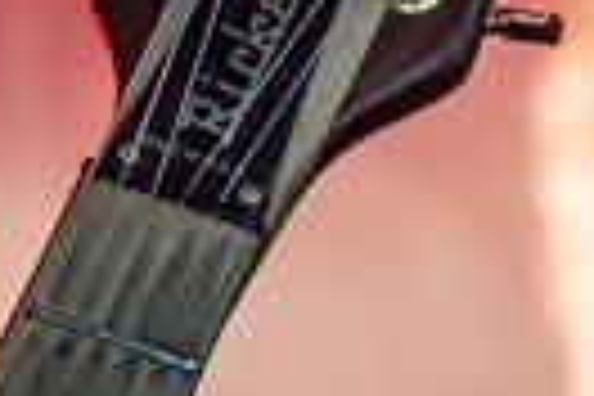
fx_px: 9470
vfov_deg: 2.4
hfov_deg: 3.5
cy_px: 482
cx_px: -896
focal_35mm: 574
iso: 800
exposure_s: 1/100
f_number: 2.8
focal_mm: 70
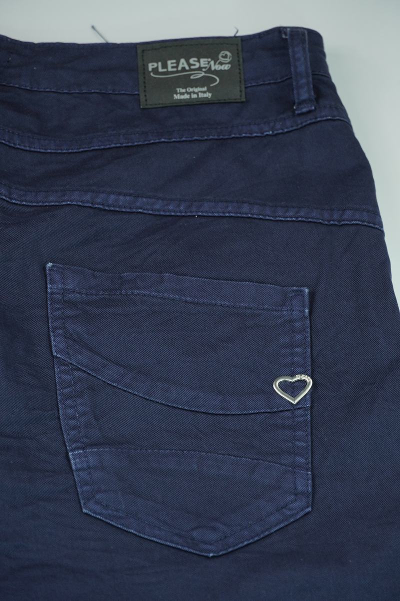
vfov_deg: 14.9
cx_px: 200
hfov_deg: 9.9
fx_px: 2304
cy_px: 300
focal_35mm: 138
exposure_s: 1/100
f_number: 5.6
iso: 200
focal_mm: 92
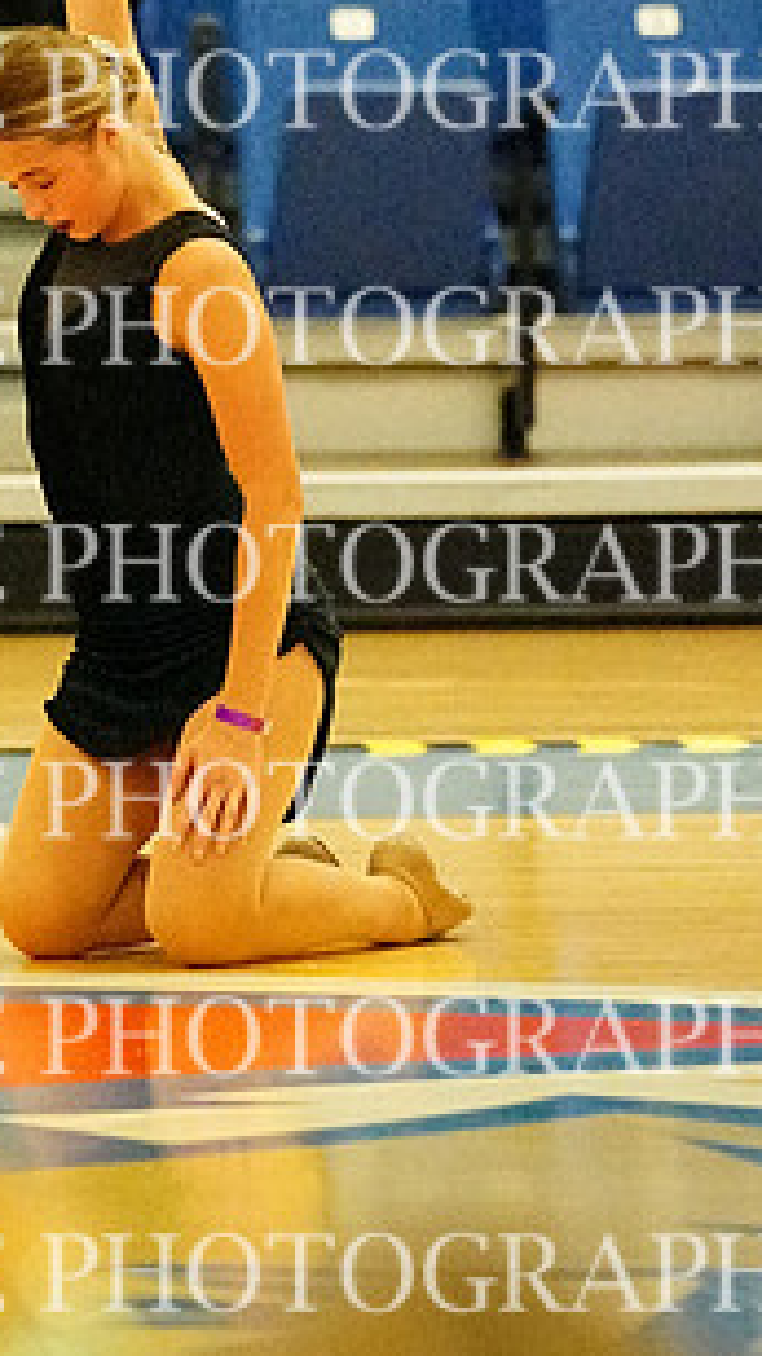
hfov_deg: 2.7
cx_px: 11
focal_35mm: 444
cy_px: 445
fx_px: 15966
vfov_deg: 4.9
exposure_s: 1/1600
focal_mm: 150
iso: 25600
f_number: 2.8
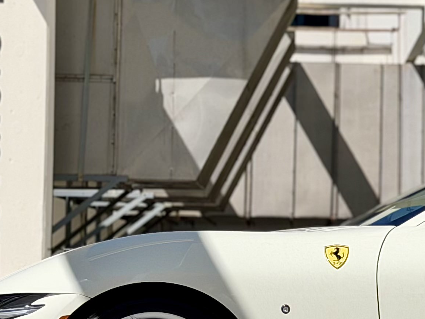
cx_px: 490
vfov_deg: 8.9
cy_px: 113
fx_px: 2050
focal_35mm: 167
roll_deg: -0.1
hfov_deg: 11.6
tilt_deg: +4.2
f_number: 1.78
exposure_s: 1/6536
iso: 64
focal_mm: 6.76
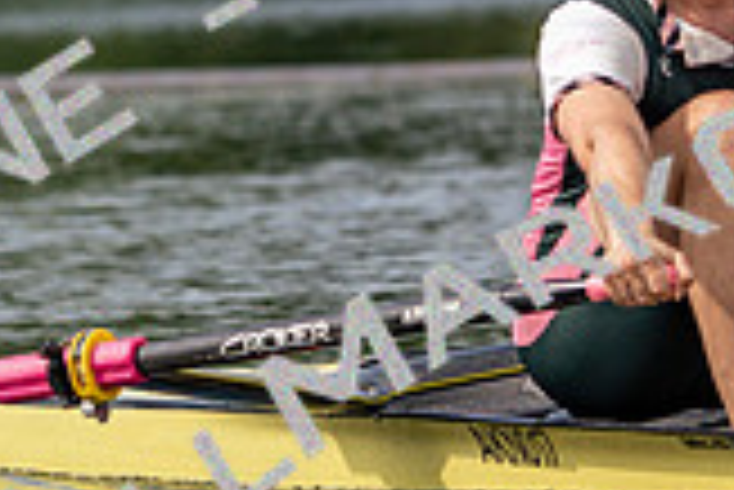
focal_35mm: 851
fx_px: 17366
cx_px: 887
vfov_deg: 1.6
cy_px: -11
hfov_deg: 2.4
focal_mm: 239
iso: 320
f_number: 5.6
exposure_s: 1/1600
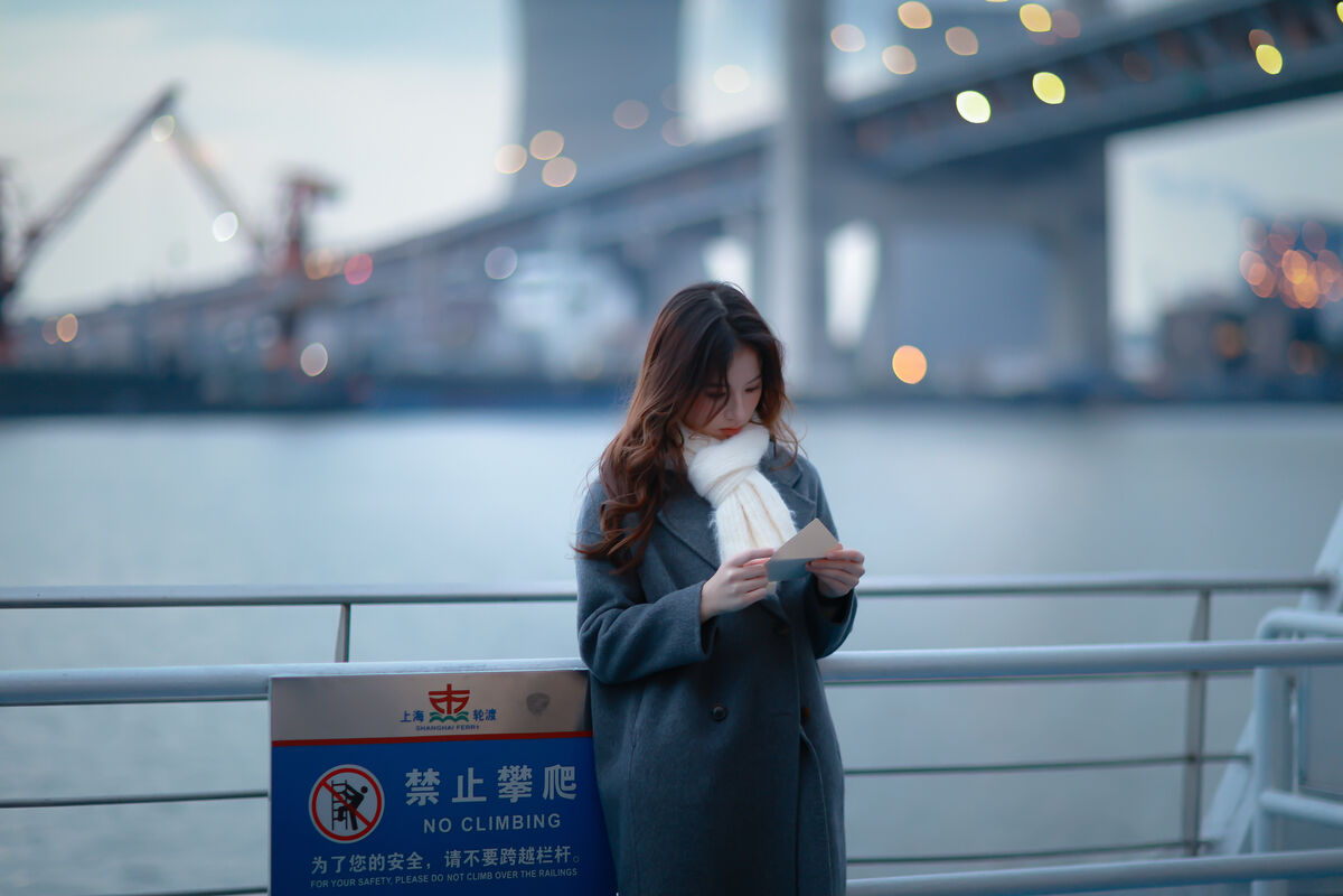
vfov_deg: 16.1
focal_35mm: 85
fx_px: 3171
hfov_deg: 23.9
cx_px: 672
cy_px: 448
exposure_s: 1/200
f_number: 1.2
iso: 1000
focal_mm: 85
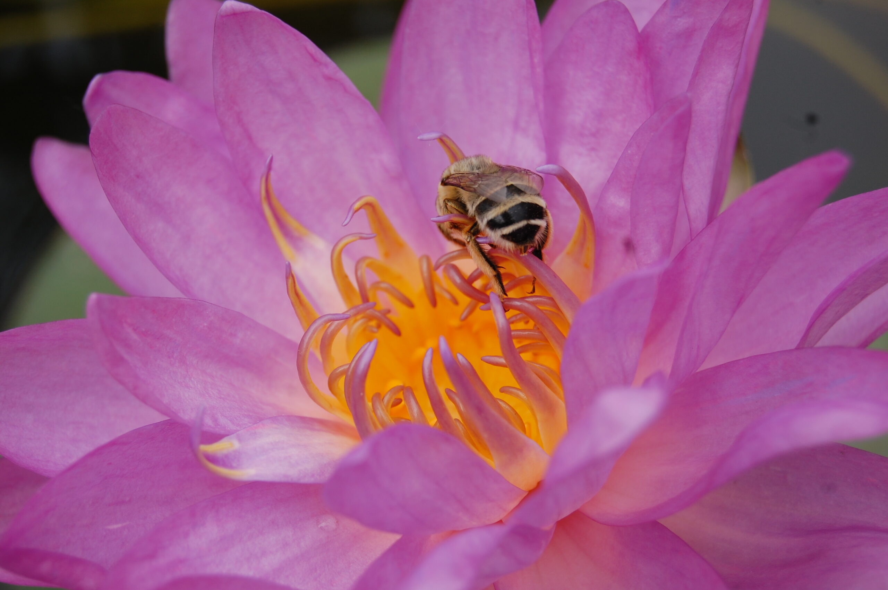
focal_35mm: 82
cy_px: 295
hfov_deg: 24.6
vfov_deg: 16.5
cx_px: 444
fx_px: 2033
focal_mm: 55
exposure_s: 1/250
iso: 200
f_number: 8
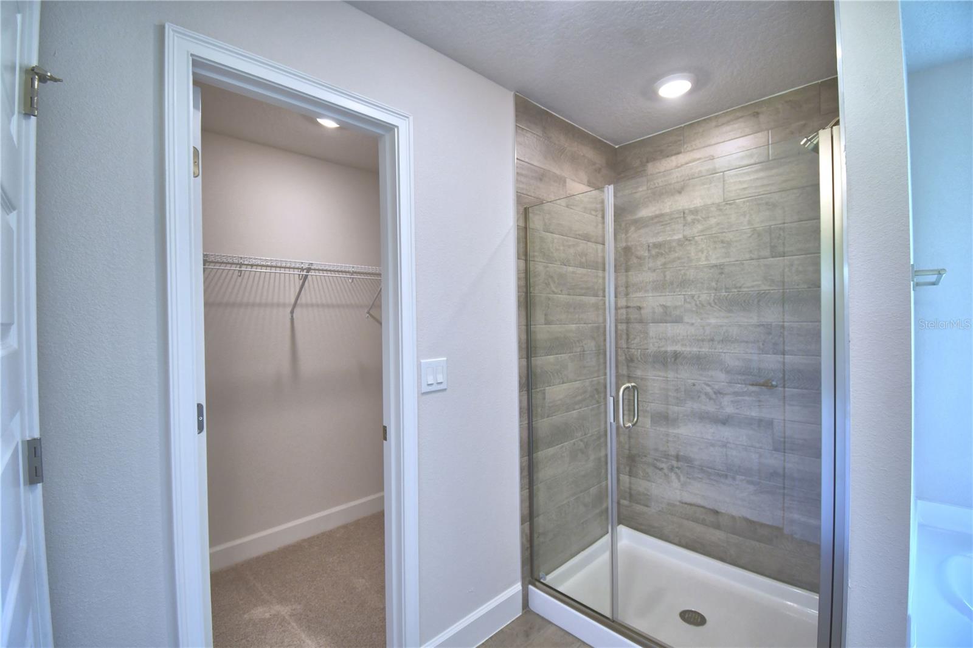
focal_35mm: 15
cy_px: 324
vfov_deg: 77.3
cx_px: 486
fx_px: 405
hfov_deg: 100.4
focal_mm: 10
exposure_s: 1/60
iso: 400
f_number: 4.5
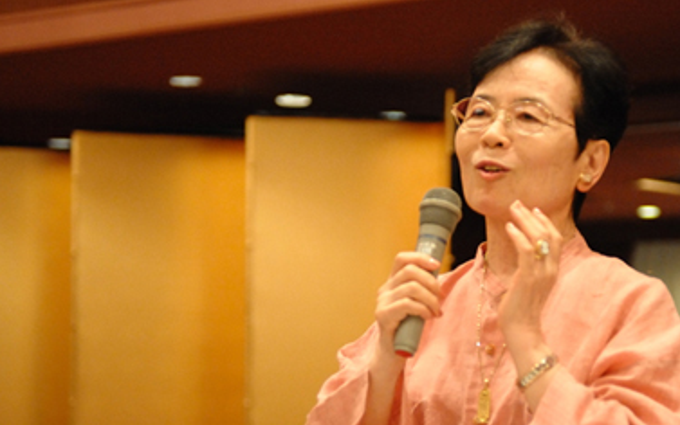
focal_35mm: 121
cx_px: 478
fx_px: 2243
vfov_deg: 10.8
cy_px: 265
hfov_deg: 17.2
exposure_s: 1/125
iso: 5600
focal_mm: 70
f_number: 2.8
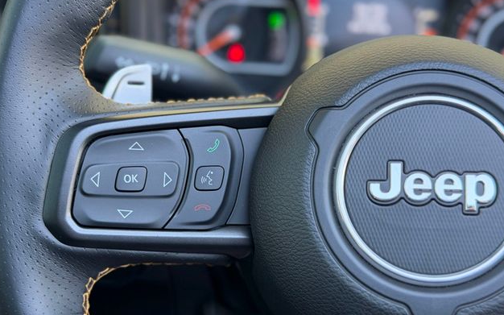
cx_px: 250
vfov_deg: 24.8
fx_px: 714
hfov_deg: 38.9
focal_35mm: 52
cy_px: 187
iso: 125
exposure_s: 1/91
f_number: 1.78
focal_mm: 6.76
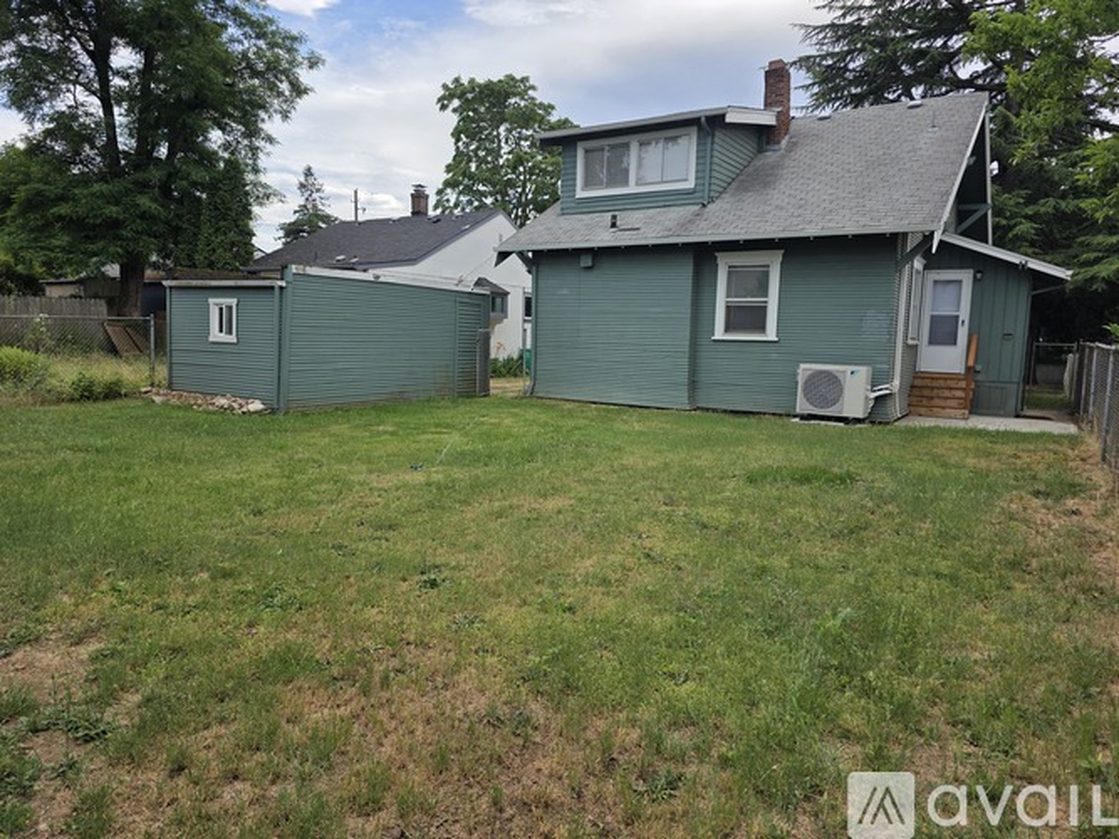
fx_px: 743
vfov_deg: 58.9
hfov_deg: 73.9
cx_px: 560
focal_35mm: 23
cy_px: 420
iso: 80
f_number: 1.7
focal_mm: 6.3
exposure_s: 1/3707
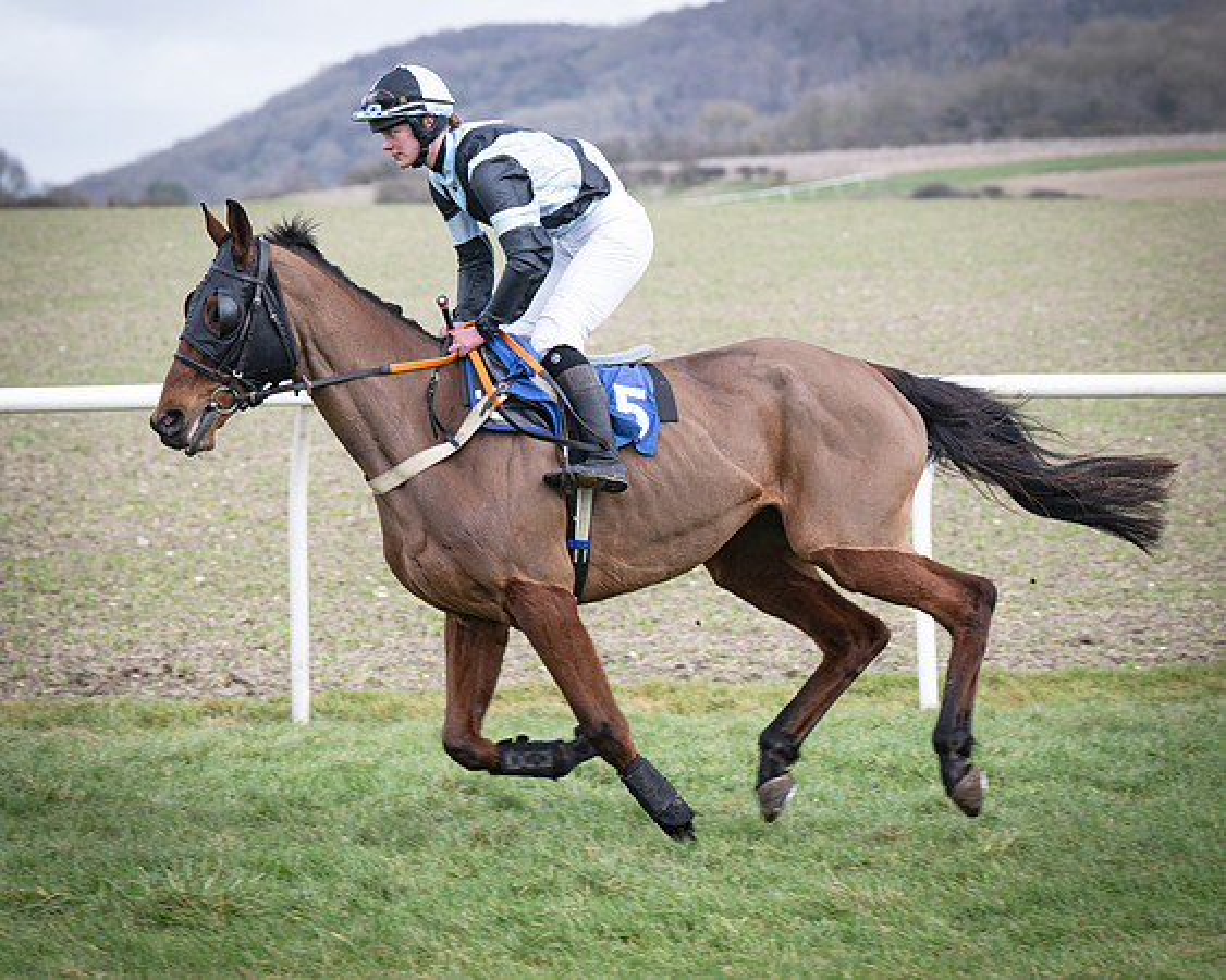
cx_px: 495
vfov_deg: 7.6
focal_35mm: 204
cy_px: 558
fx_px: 7413
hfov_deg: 9.5
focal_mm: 102
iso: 200
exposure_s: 1/500
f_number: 4
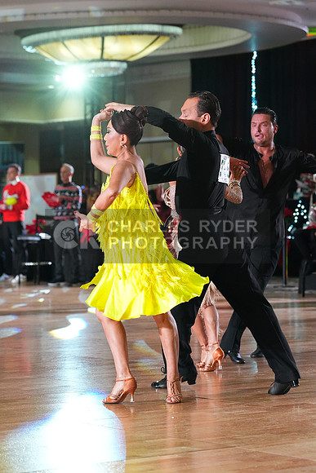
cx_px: 158
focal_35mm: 117
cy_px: 236
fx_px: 1539
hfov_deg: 11.7
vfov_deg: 17.5
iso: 8000
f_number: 5
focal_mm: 117
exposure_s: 1/400
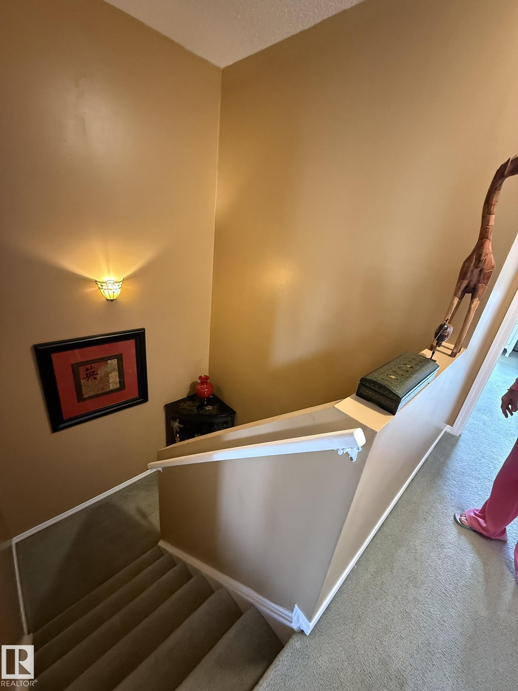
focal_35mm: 14
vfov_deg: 102.1
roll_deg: -7.4
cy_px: 346
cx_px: 259
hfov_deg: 85.7
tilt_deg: -22.0
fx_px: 279
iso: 1000
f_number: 2.2
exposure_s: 1/40
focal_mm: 2.22
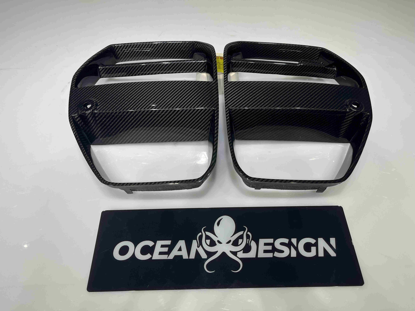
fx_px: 312
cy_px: 156
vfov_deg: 53.1
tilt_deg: -51.3
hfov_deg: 67.3
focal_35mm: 26
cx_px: 208
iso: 50
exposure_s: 1/401
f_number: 1.6
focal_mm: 5.1
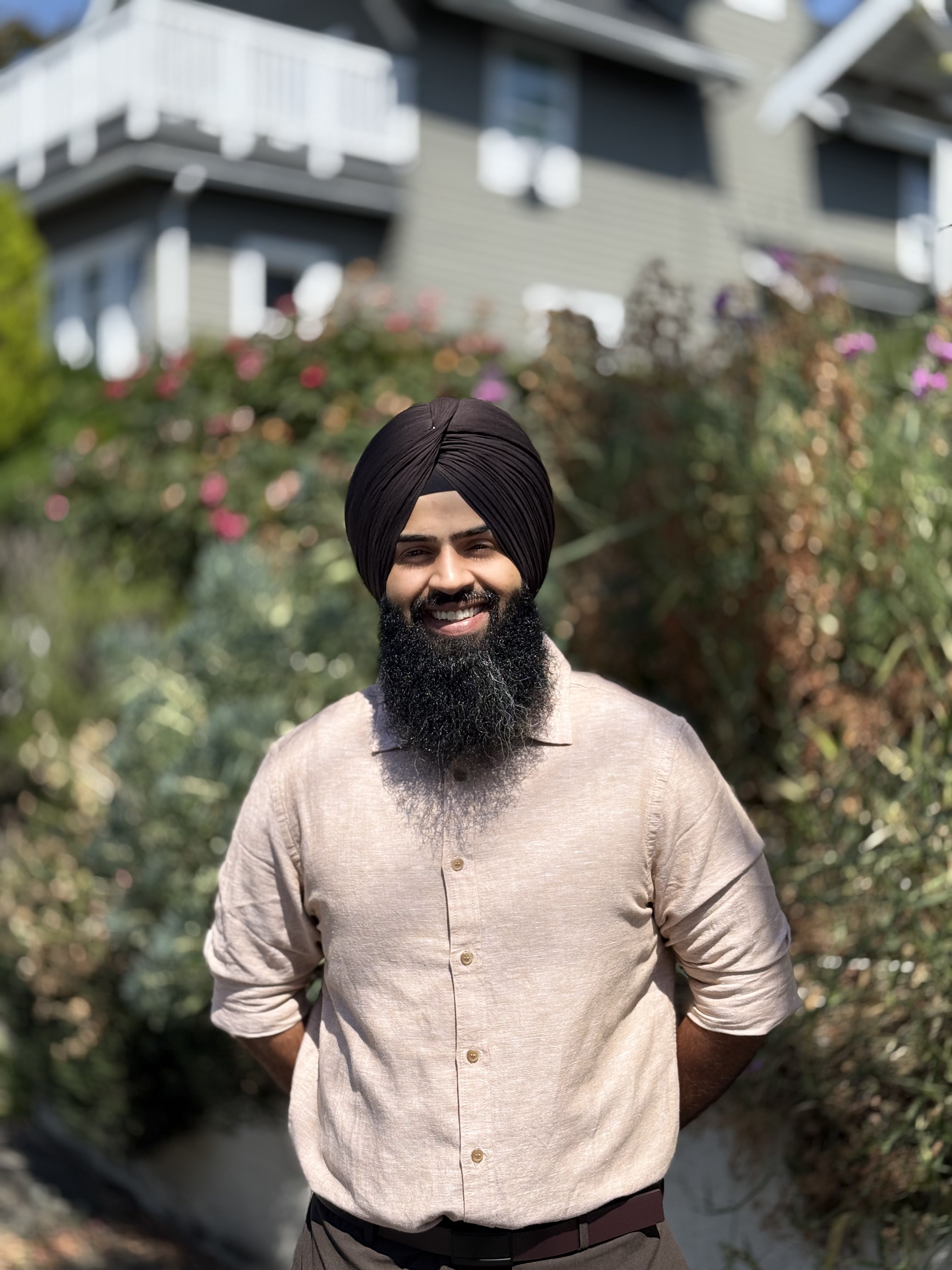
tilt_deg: +1.0
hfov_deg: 30.3
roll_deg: -0.9
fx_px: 1760
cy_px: 635
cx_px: 476
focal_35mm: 48
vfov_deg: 39.7
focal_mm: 6.76
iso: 100
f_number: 1.78
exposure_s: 1/6536
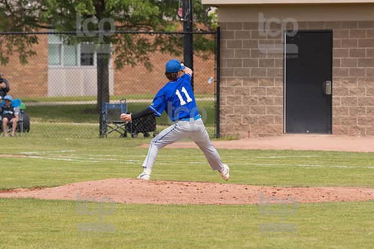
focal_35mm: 300
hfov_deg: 6.9
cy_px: 124
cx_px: 187
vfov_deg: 4.6
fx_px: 3115
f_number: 5.6
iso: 320
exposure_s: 1/1600
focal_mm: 200
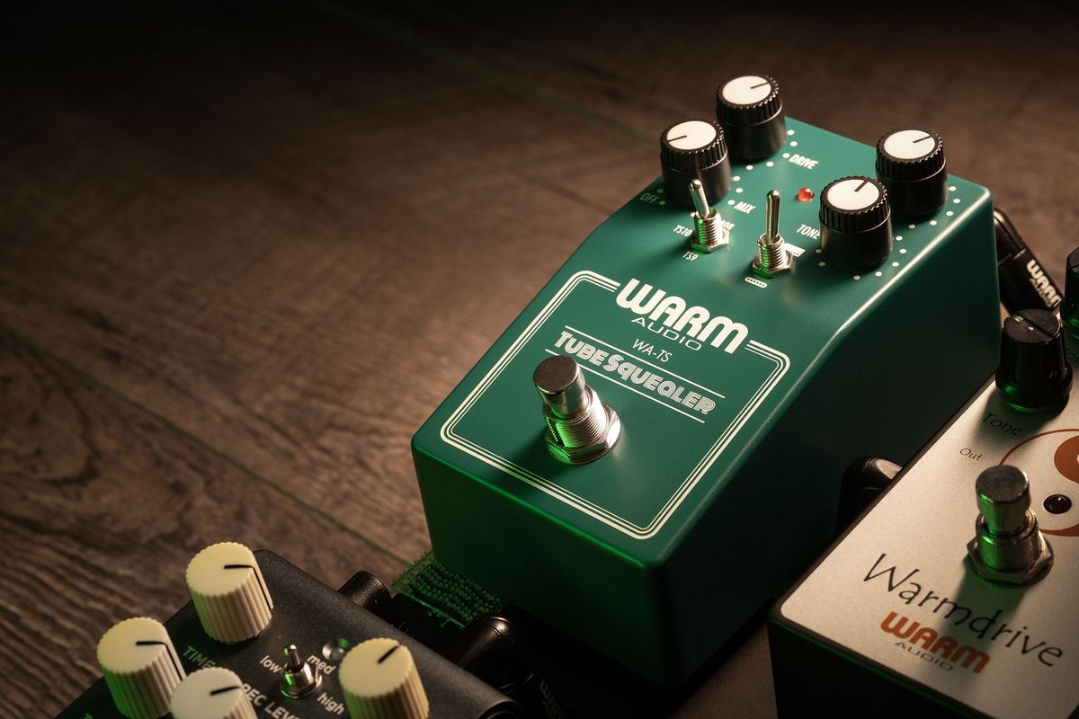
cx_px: 540
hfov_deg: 41.1
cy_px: 360
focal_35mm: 48
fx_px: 1439
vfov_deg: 28.1
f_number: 13
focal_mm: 48
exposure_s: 1/15
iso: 1600
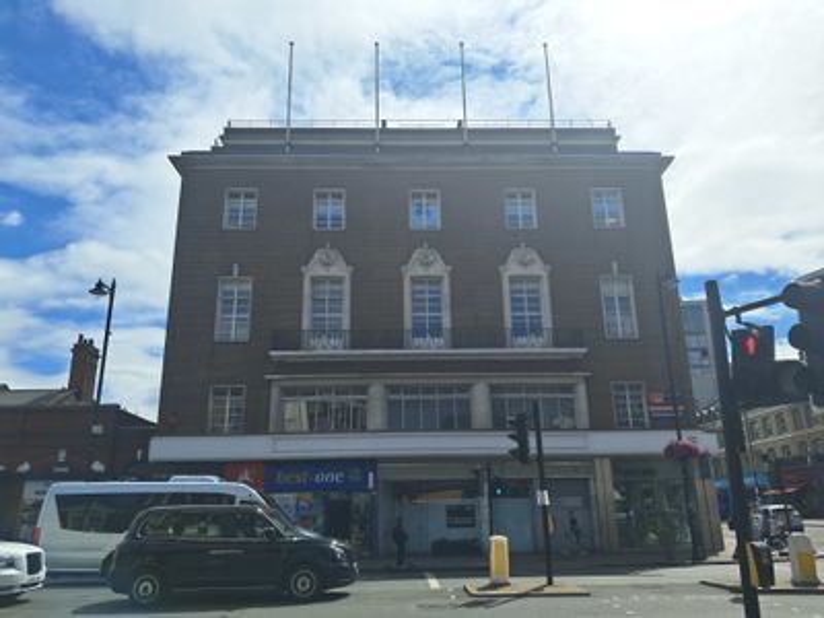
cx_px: 412
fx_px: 643
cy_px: 309
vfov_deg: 51.4
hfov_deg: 65.3
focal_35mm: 27
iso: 50
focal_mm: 4
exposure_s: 1/1859
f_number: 1.8
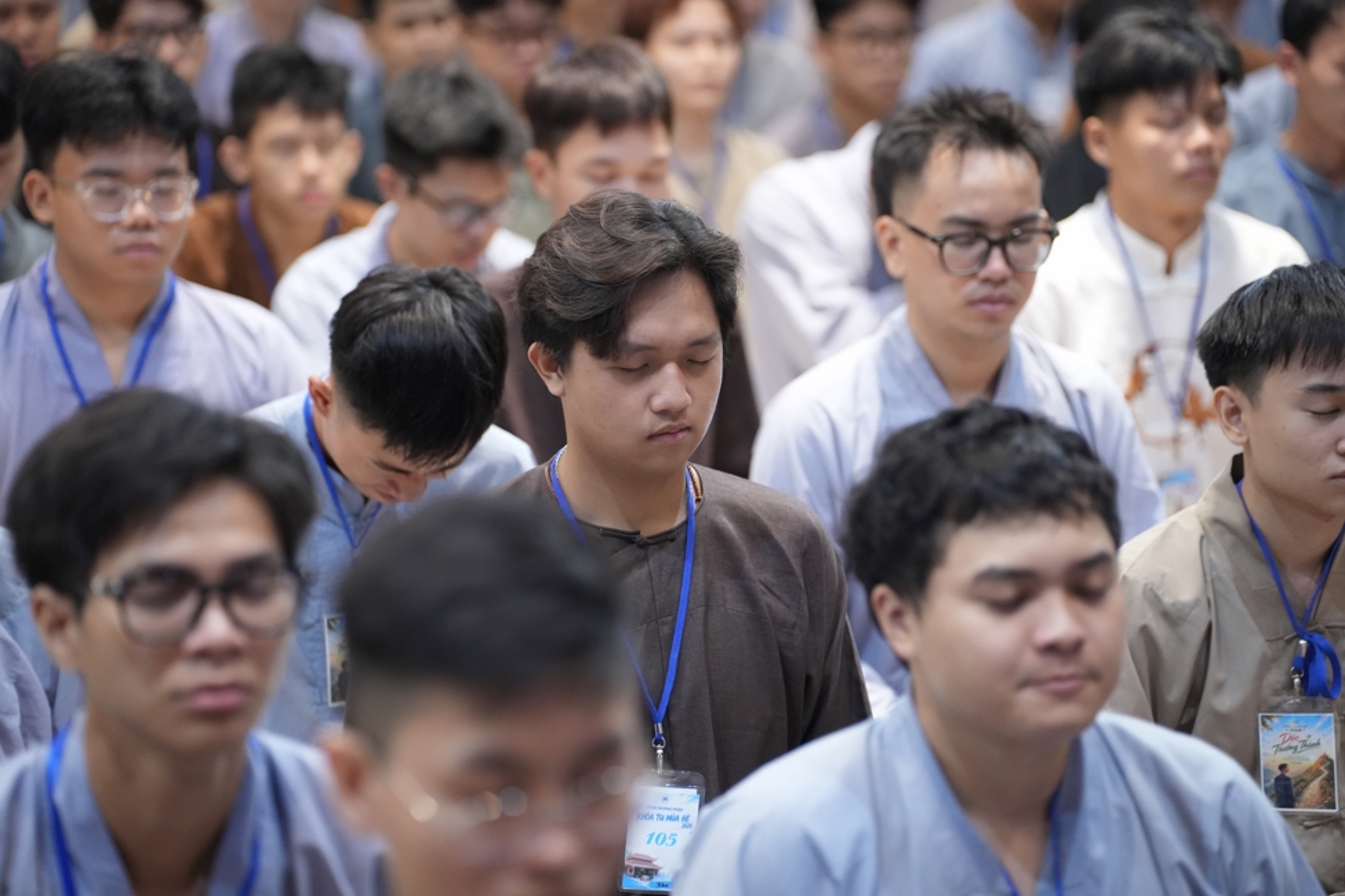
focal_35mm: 126
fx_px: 4707
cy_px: 448
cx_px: 672
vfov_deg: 10.9
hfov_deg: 16.3
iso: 4000
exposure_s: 1/200
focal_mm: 126
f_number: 2.8
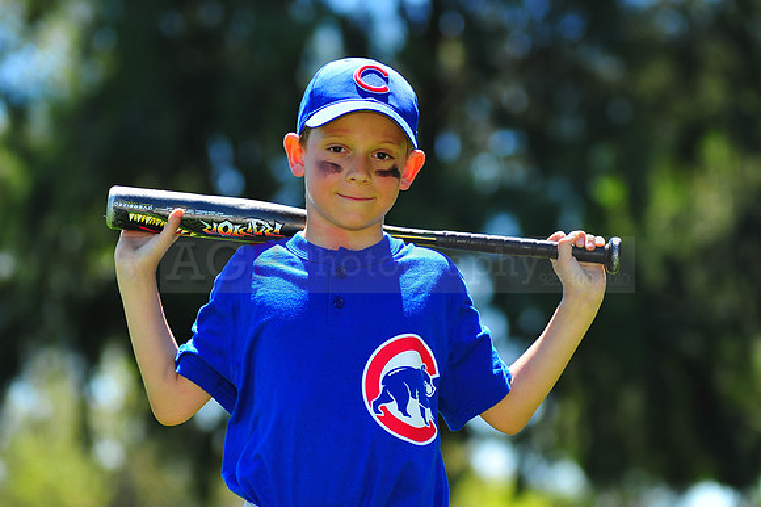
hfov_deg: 11.4
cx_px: 380
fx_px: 3803
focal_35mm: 180
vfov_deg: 7.6
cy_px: 254
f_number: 5
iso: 200
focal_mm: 180
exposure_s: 1/400
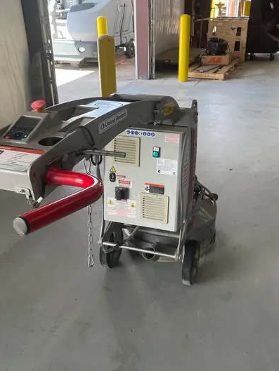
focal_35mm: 36
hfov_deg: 39.6
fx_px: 387
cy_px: 180
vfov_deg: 51.3
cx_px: 150
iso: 32
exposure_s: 1/120
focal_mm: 4.2
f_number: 1.6
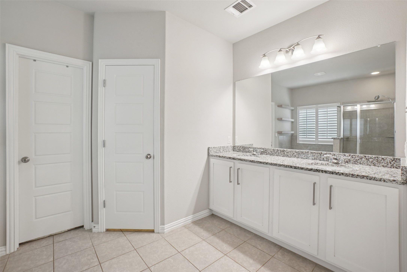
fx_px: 170
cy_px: 136
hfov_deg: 100.4
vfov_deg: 77.3
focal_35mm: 15
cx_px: 204
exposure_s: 1/15
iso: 400
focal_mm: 10
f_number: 8
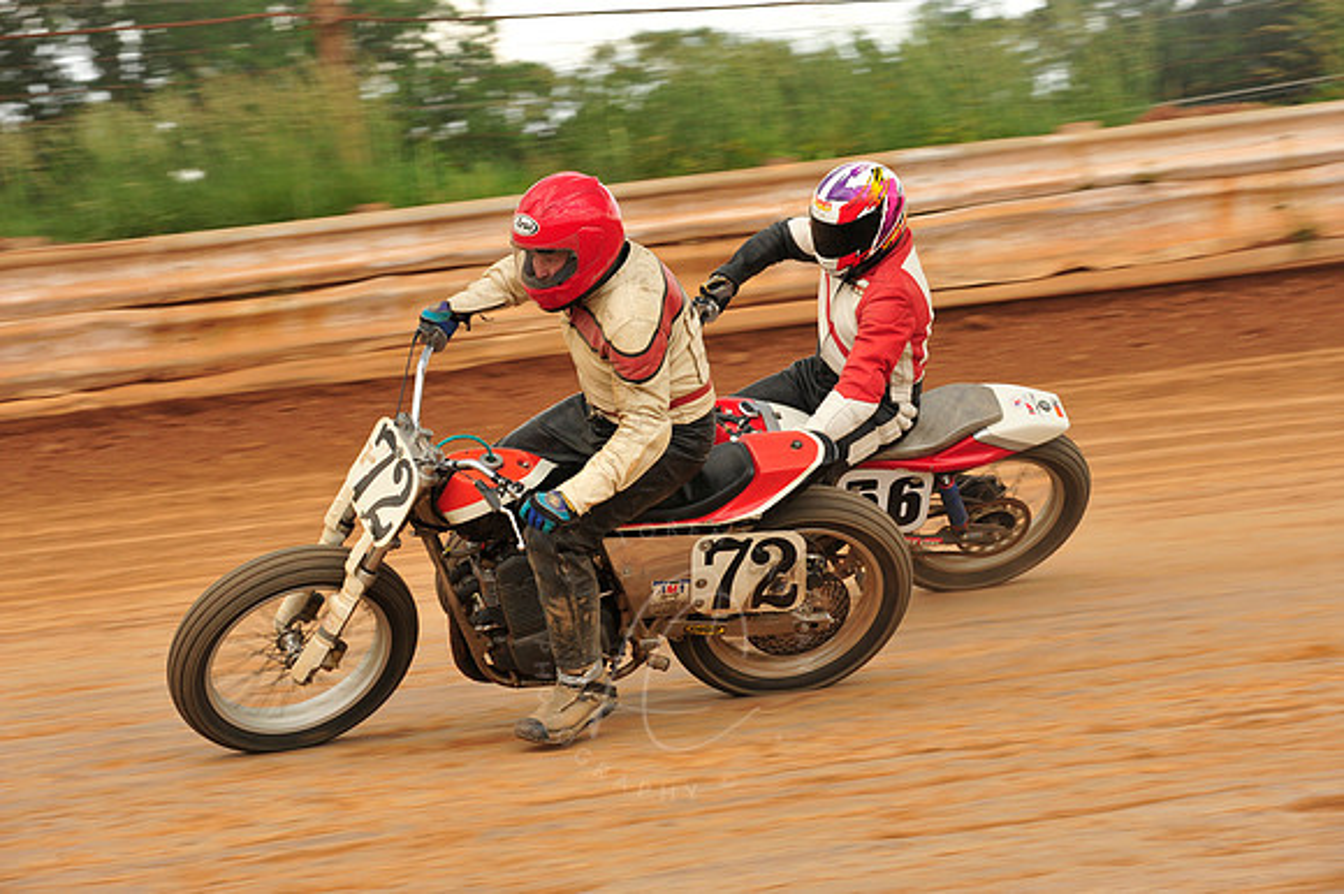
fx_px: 4664
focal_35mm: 125
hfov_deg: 16.4
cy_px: 447
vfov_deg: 11.0
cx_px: 672
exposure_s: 1/400
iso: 800
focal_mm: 125
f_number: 10
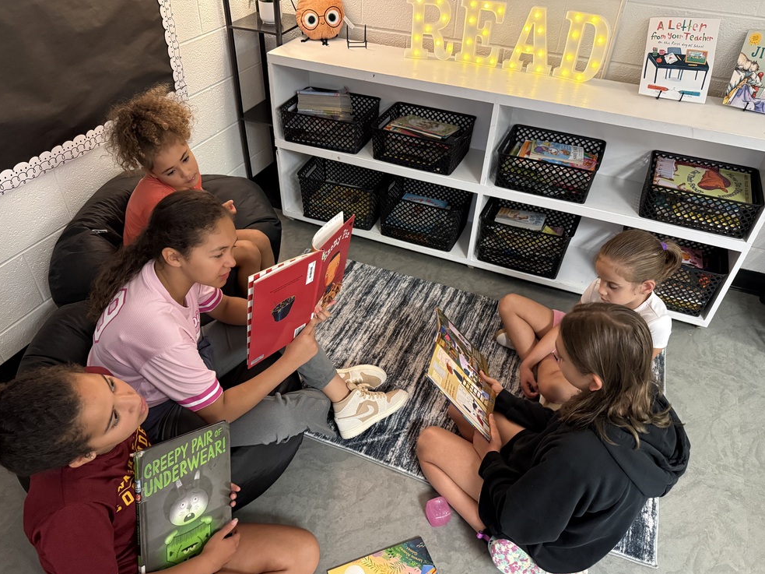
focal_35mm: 25
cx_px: 382
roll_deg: -1.7
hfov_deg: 69.4
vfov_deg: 54.9
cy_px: 298
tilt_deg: -38.8
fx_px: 552
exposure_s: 1/40
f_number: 1.78
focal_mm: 6.76
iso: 800
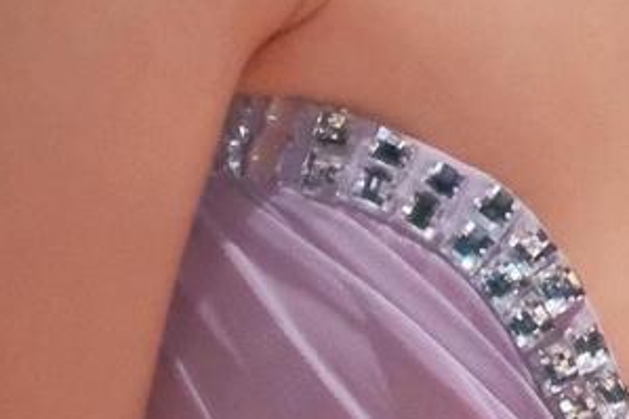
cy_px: -456
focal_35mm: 703
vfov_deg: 1.9
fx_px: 12276
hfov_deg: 2.9
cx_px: 1866
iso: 6400
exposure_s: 1/125
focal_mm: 70
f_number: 2.8
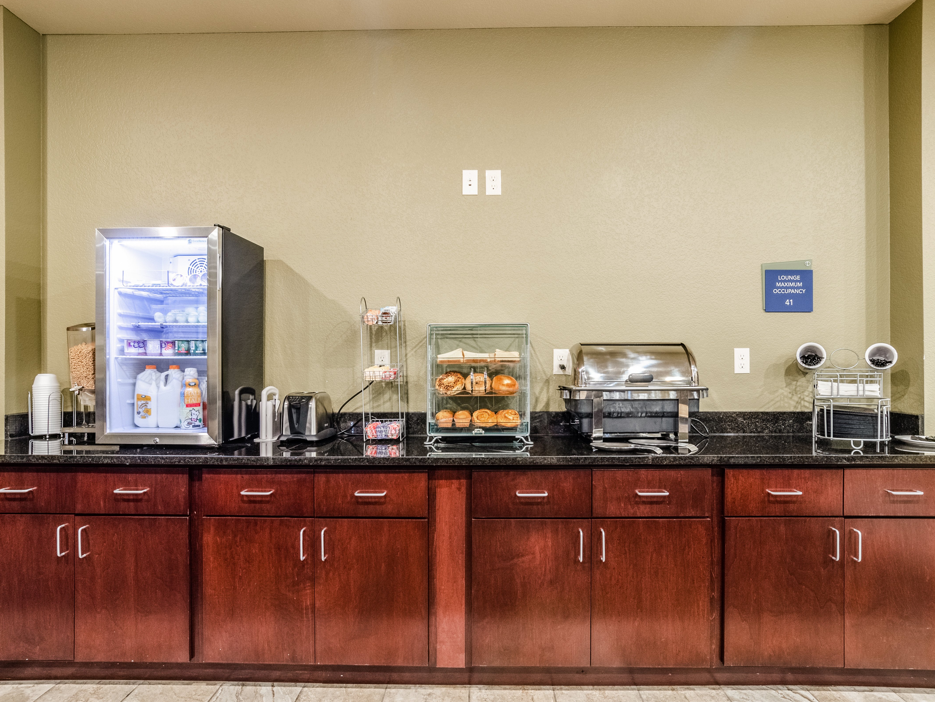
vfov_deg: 66.0
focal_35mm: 20
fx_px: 540
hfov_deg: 81.7
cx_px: 463
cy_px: 356
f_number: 8
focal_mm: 12
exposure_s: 1/13
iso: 400
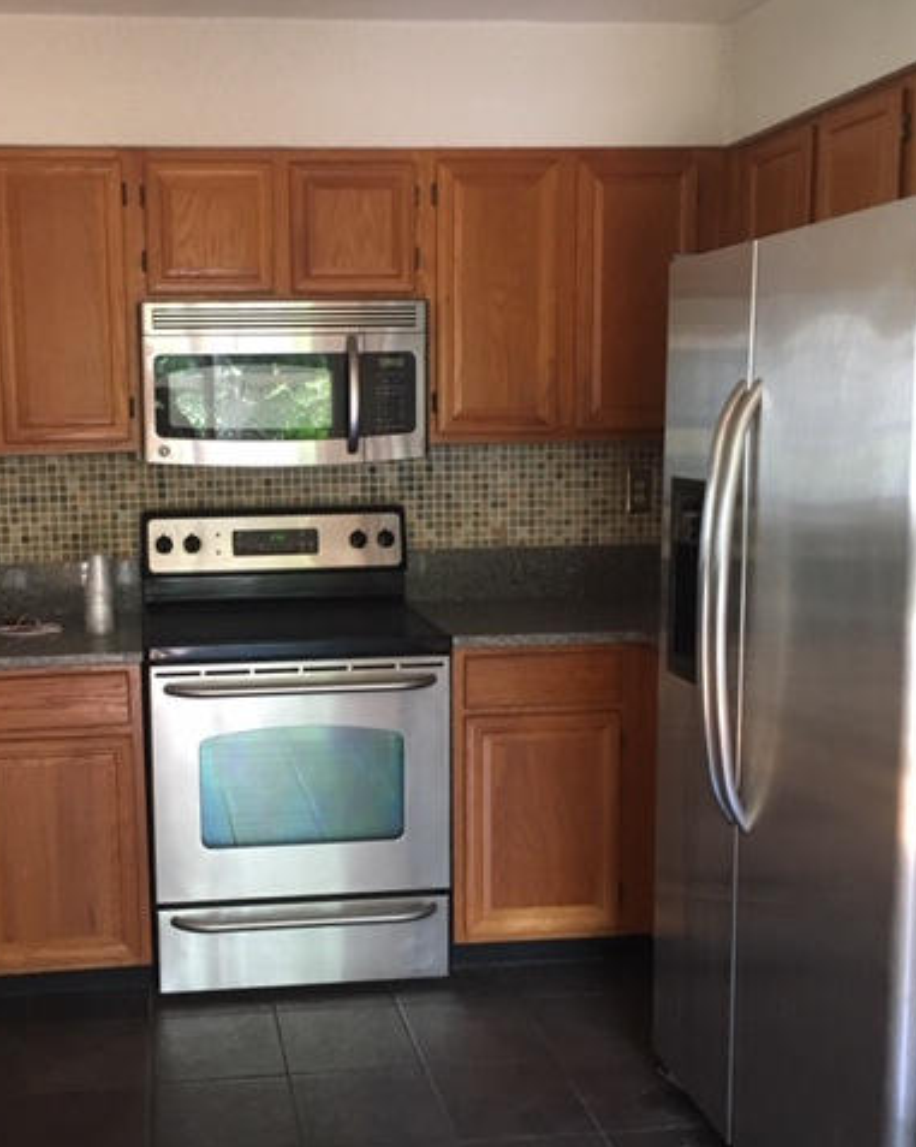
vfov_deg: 48.0
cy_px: 575
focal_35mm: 38
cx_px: 276
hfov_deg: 38.5
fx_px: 1289
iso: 200
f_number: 2.2
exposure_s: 1/24
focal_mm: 4.15
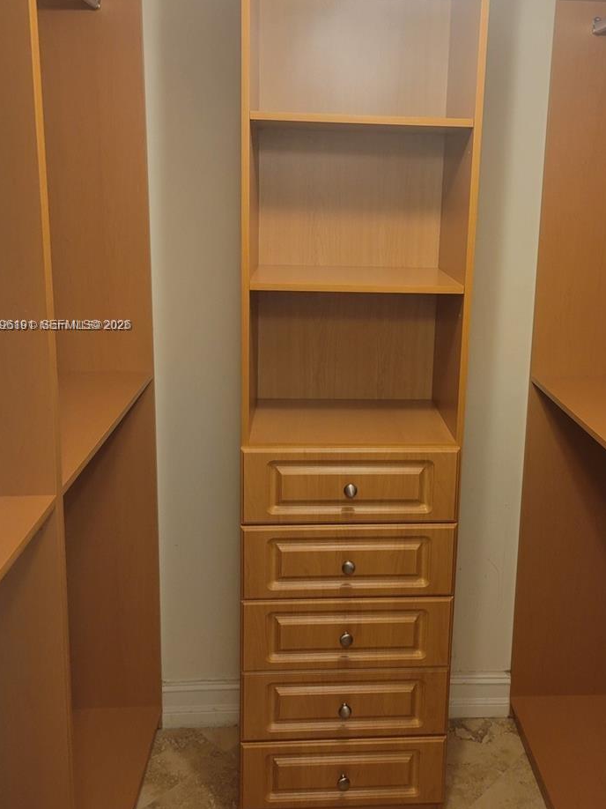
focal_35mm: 34
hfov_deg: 41.6
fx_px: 794
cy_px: 326
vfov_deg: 53.6
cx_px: 365
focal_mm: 5.4
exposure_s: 1/40
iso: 250
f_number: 1.8
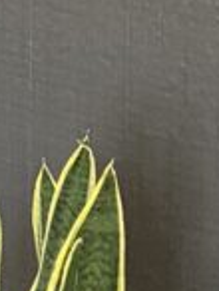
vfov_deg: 10.3
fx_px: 1531
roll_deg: -0.8
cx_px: 38
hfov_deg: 8.2
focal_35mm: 182
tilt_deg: -6.7
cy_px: -225
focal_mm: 4.25
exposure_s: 1/33
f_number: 1.8
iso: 400
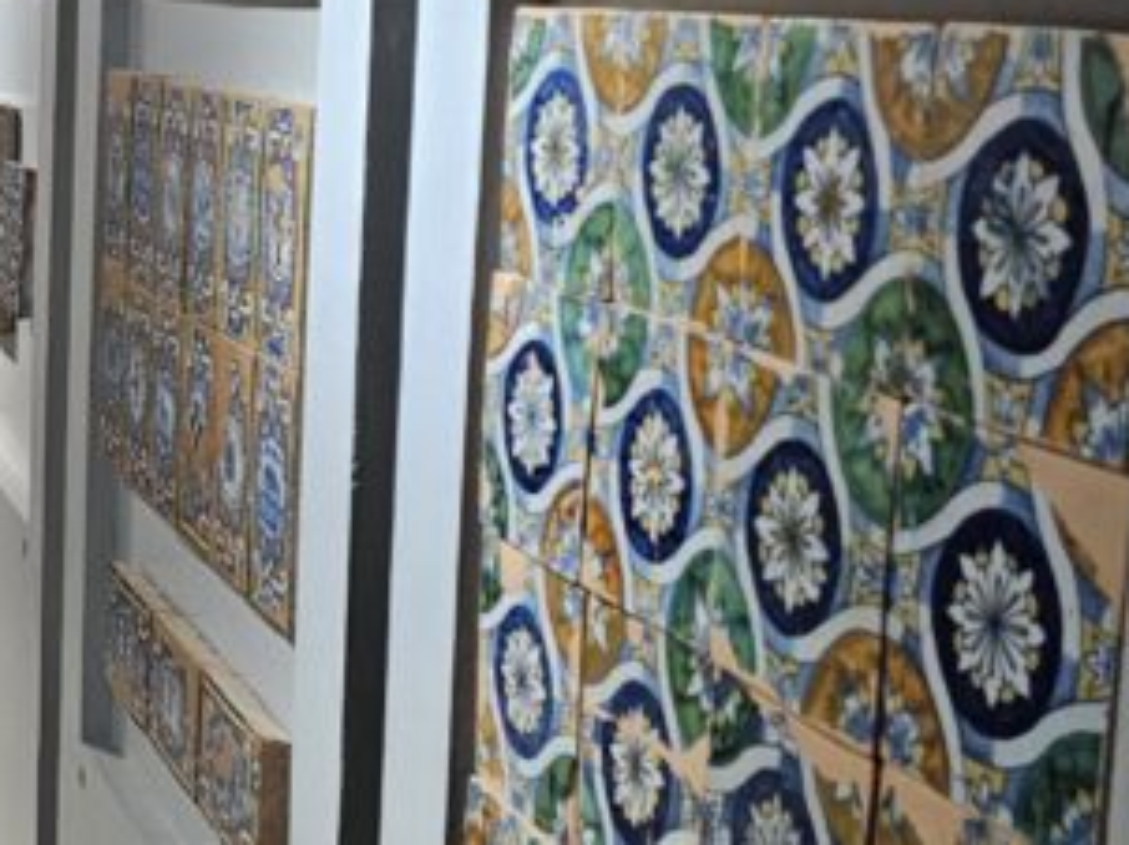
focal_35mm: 78
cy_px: 340
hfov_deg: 20.9
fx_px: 2542
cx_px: -606
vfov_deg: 18.9
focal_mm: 6.3
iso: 500
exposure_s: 1/100
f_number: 1.7
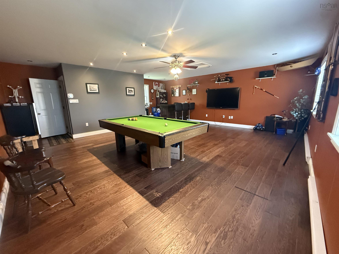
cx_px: 170
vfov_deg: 85.7
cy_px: 127
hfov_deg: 102.1
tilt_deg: -11.7
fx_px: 137
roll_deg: +1.4
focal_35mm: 14
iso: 1000
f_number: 2.2
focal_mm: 2.22
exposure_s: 1/60
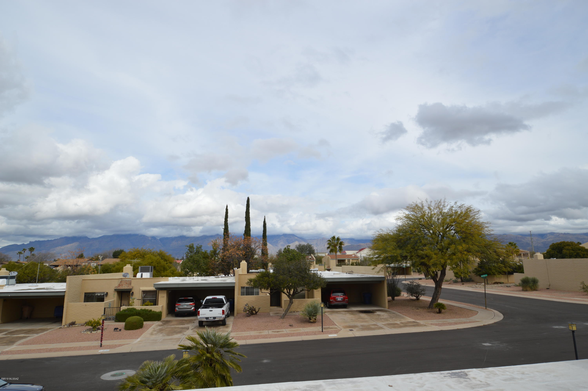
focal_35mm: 21
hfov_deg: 81.3
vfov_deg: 59.4
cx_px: 294
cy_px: 196
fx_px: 343
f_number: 8
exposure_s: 1/250
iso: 100
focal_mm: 14
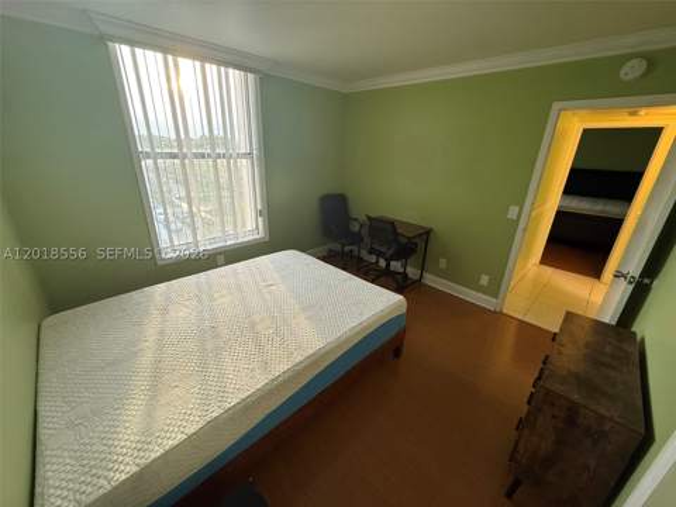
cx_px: 338
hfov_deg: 102.1
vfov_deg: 85.7
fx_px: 273
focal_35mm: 14
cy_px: 254
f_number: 2.2
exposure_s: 1/60
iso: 200
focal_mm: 2.22
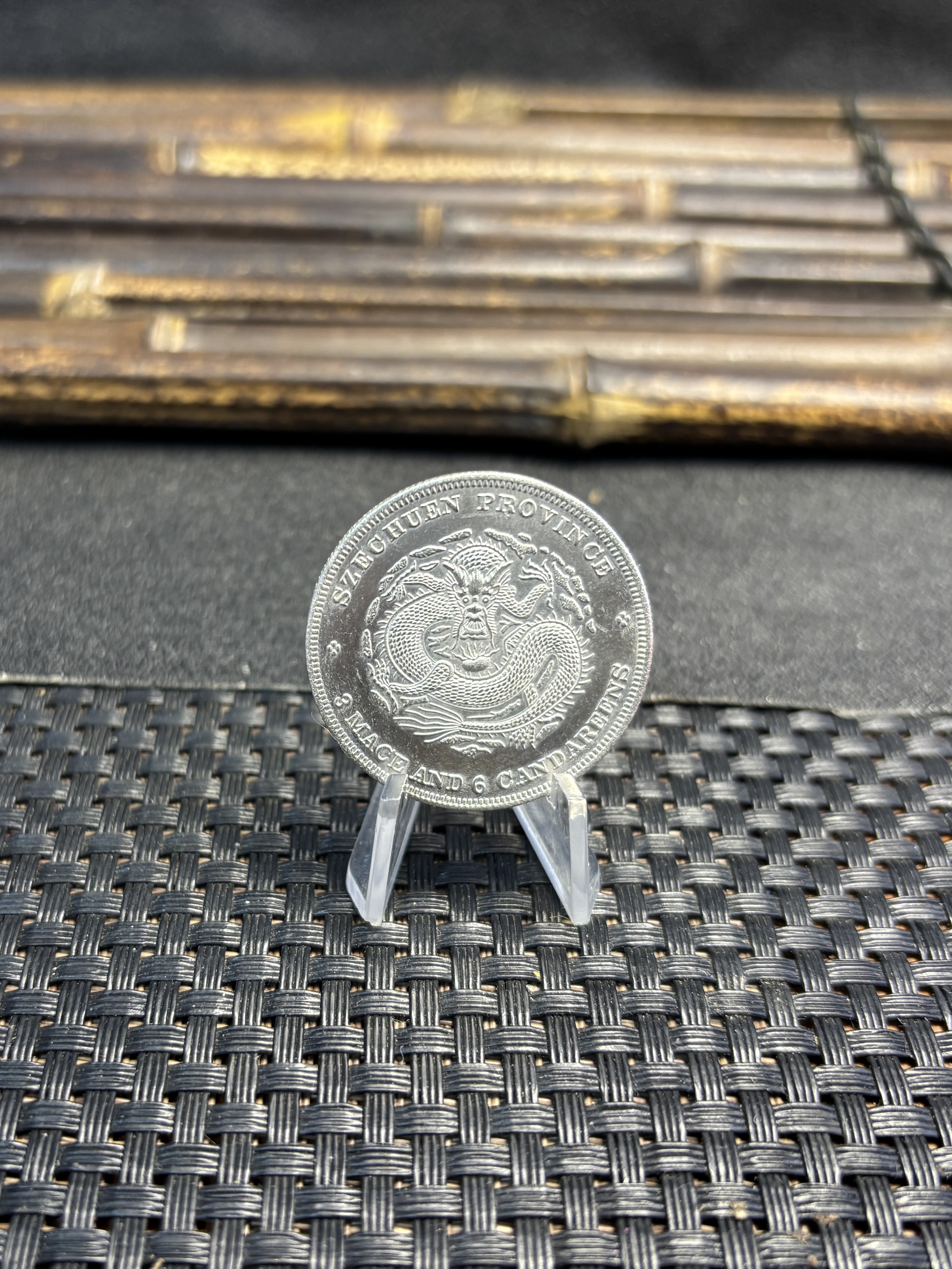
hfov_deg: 53.1
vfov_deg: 67.3
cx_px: 476
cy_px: 634
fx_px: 953
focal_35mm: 26
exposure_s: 1/50
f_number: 1.6
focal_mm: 5.96
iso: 160
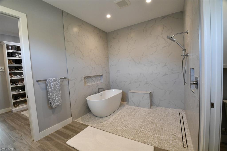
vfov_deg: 77.3
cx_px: 114
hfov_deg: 100.4
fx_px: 95
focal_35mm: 15
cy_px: 76
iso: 1600
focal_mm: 10
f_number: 5.6
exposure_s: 1/125
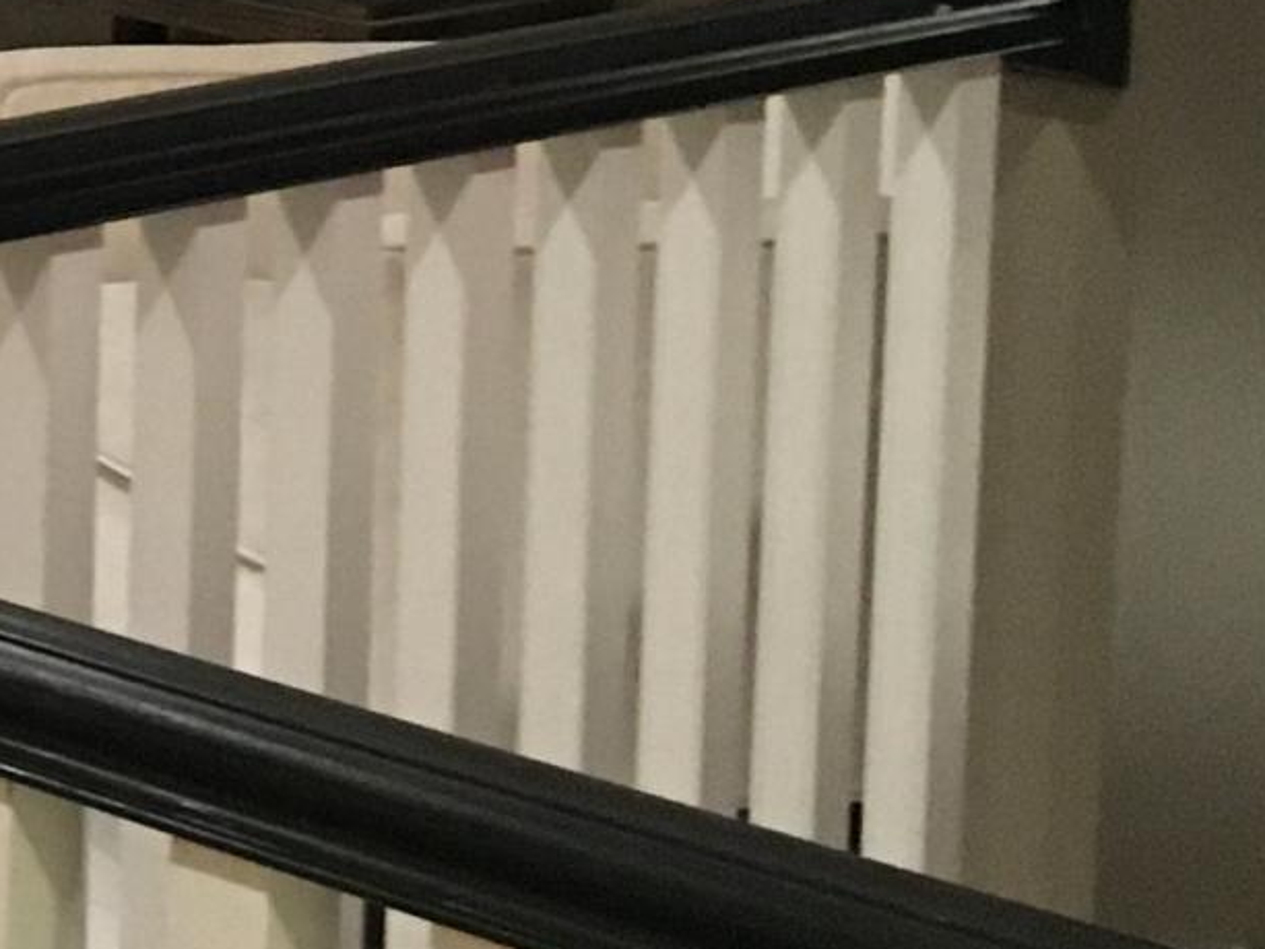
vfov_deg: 10.2
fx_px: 5190
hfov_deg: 11.9
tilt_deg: -6.4
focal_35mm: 142
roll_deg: +1.4
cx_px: -1531
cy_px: -314
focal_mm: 4.15
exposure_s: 1/17
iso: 200
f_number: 2.2
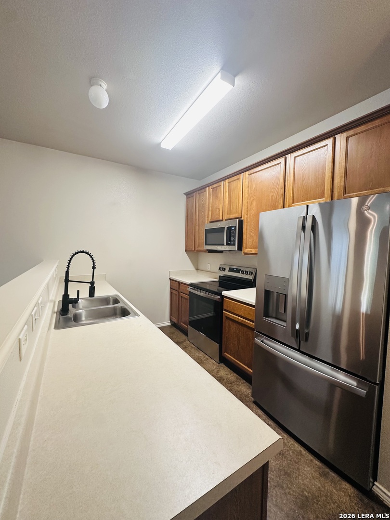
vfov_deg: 102.1
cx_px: 195
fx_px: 210
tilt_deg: -2.5
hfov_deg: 85.7
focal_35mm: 14
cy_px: 260
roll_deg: -1.4
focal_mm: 2.22
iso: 250
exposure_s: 1/60
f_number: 2.2
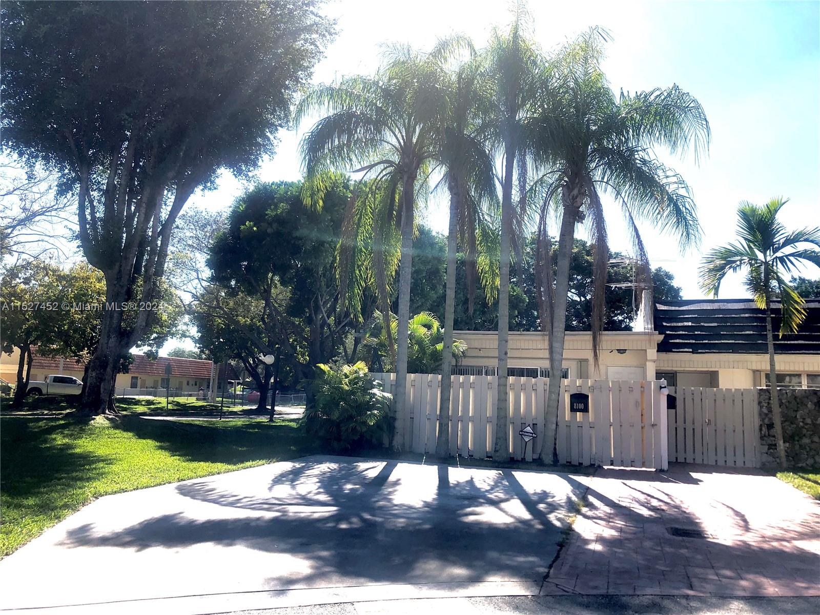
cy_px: 308
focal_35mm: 28
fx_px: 663
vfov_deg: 49.7
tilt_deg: +7.7
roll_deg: -1.7
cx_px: 410
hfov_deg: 63.4
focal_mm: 3.99
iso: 20
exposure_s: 1/1675
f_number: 1.8
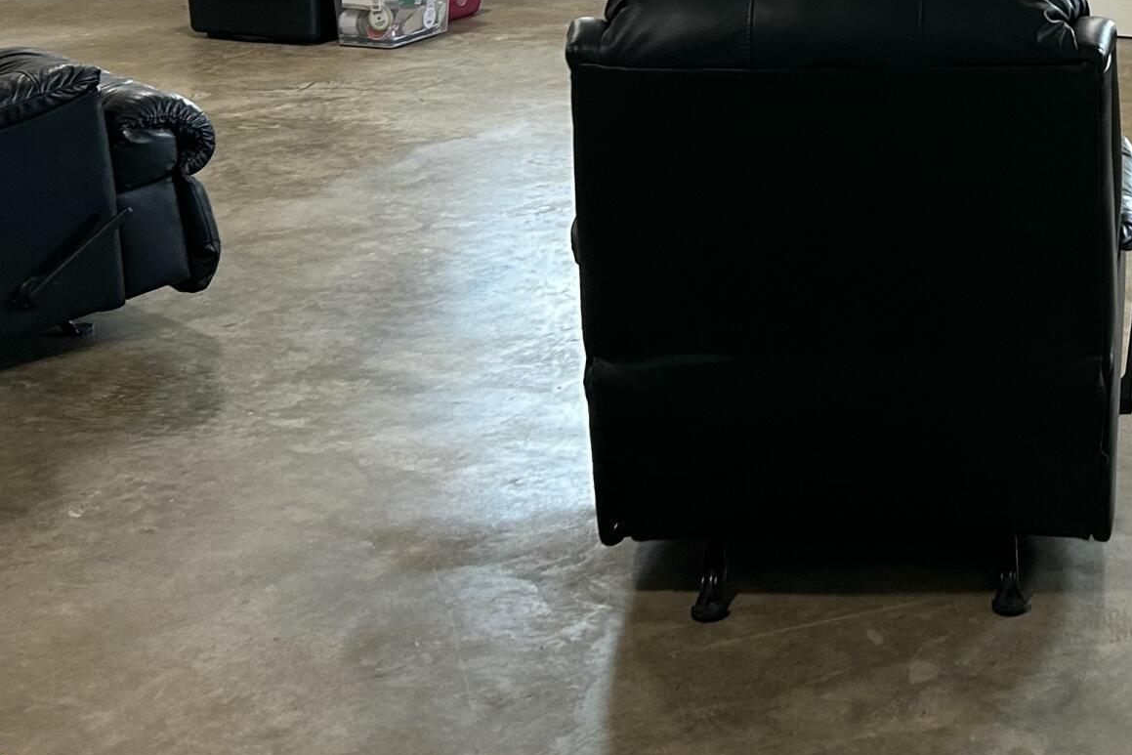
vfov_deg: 18.2
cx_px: 1012
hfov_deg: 27.8
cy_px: -219
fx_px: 2201
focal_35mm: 70
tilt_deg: -5.7
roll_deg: +1.3
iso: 125
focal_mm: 5.7
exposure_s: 1/60
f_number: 1.5
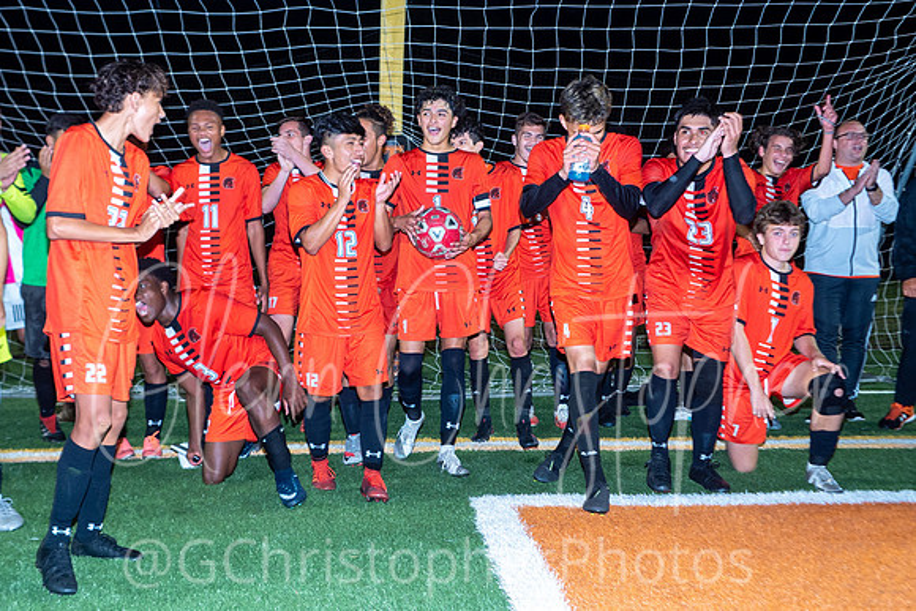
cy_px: 280
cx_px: 378
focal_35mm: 38
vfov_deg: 34.9
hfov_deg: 50.3
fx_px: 970
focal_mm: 12
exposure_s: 1/60
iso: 200
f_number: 2.8
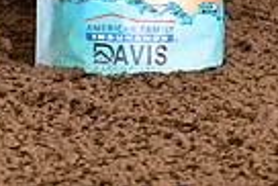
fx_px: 3471
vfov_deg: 3.0
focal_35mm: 449
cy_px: -207
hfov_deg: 4.6
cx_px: -25
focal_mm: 105
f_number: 3.2
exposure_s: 1/200
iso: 1250
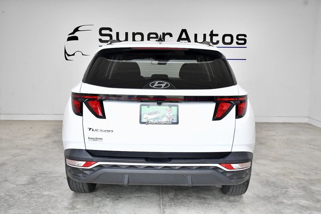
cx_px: 160
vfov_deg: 34.2
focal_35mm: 39
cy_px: 107
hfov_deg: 49.5
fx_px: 348
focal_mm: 26
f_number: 5.6
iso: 2000
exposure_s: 1/500
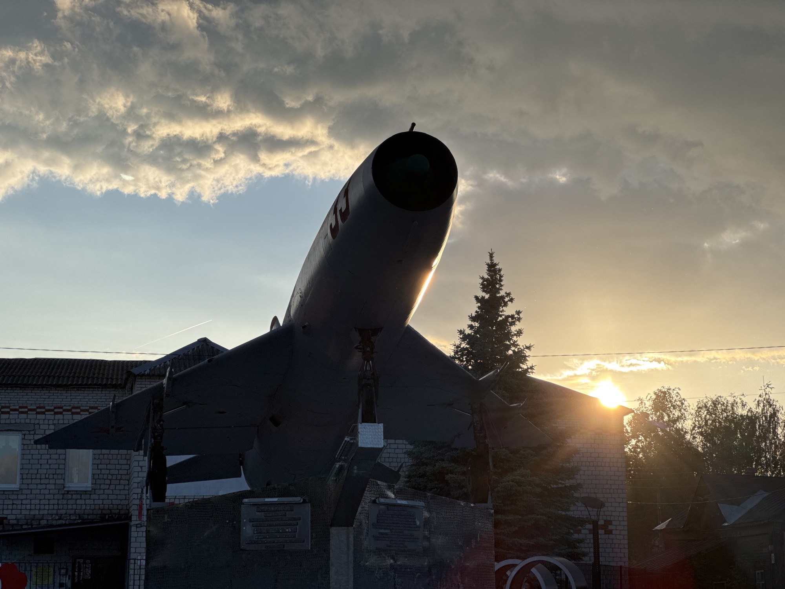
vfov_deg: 19.1
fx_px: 1746
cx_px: 392
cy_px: 294
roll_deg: -0.6
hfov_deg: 25.3
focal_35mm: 77
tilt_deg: +9.3
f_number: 2.8
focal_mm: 9
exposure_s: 1/919
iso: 25
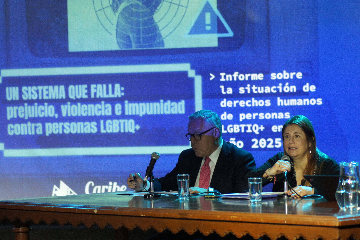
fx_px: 1349
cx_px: 180
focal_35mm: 135
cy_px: 120
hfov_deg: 15.2
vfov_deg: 10.1
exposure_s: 1/100
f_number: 2.8
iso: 1600
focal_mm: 90
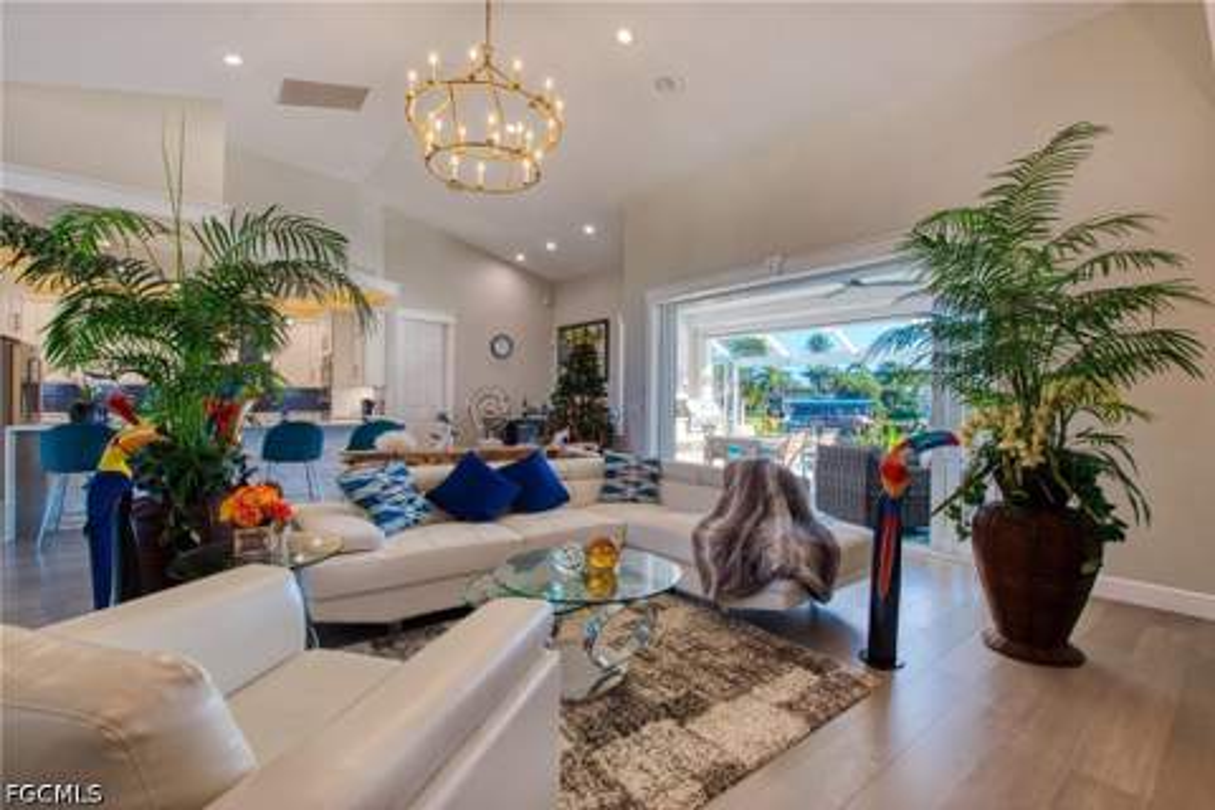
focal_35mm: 15
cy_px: 405
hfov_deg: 100.4
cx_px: 608
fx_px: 506
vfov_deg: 77.3
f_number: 8
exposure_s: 1/40
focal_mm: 10
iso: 400
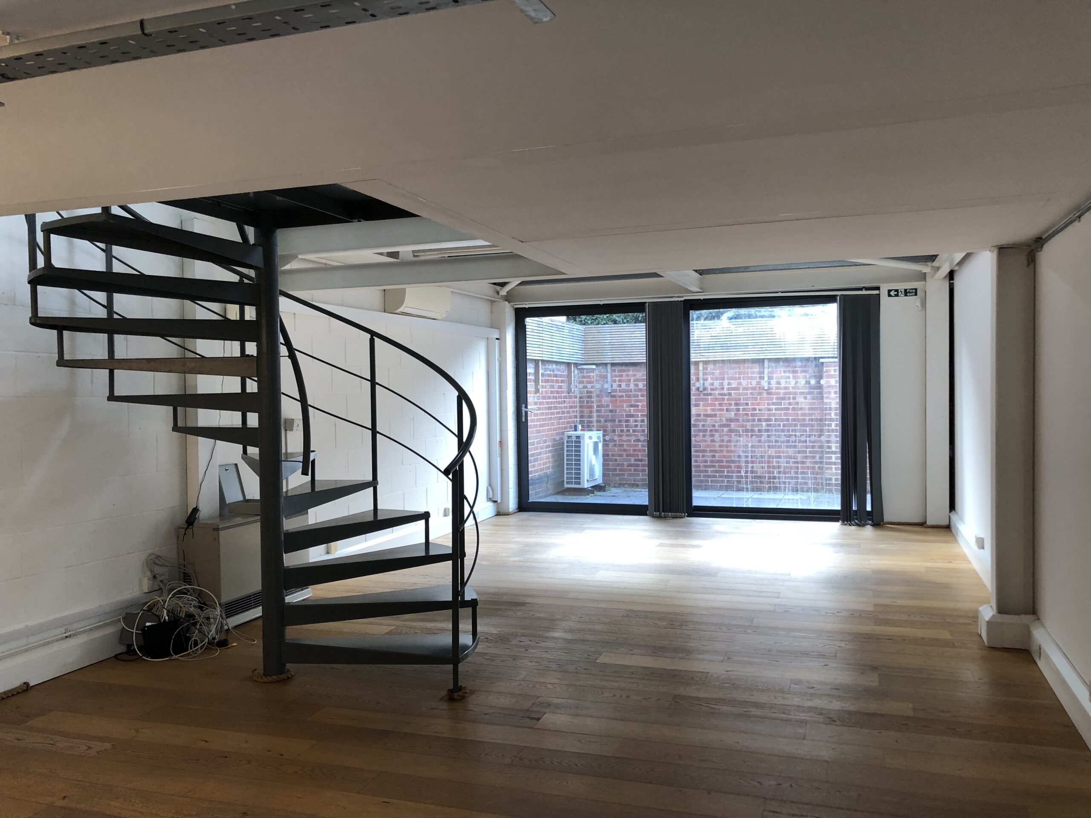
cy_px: 409
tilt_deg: -1.8
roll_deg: +1.7
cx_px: 546
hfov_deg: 63.4
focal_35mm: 28
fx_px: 882
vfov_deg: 49.7
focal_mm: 4
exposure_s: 1/33
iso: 32
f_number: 1.8
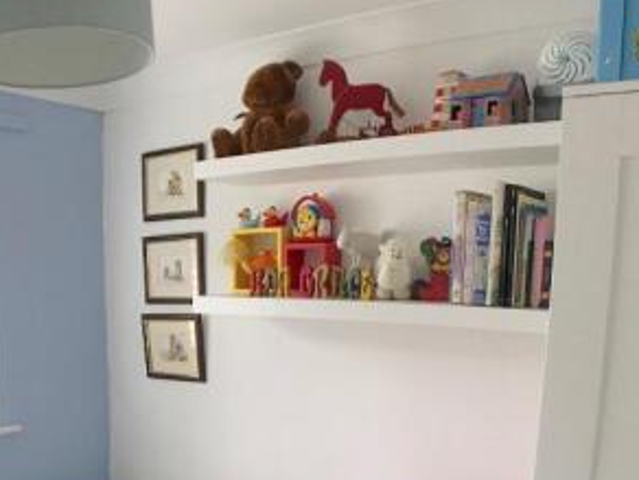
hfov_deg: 34.2
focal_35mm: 56
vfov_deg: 25.1
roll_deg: -1.2
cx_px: 246
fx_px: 1034
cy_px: 455
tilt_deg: -14.9
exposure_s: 1/33
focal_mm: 3.99
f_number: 1.8
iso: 25
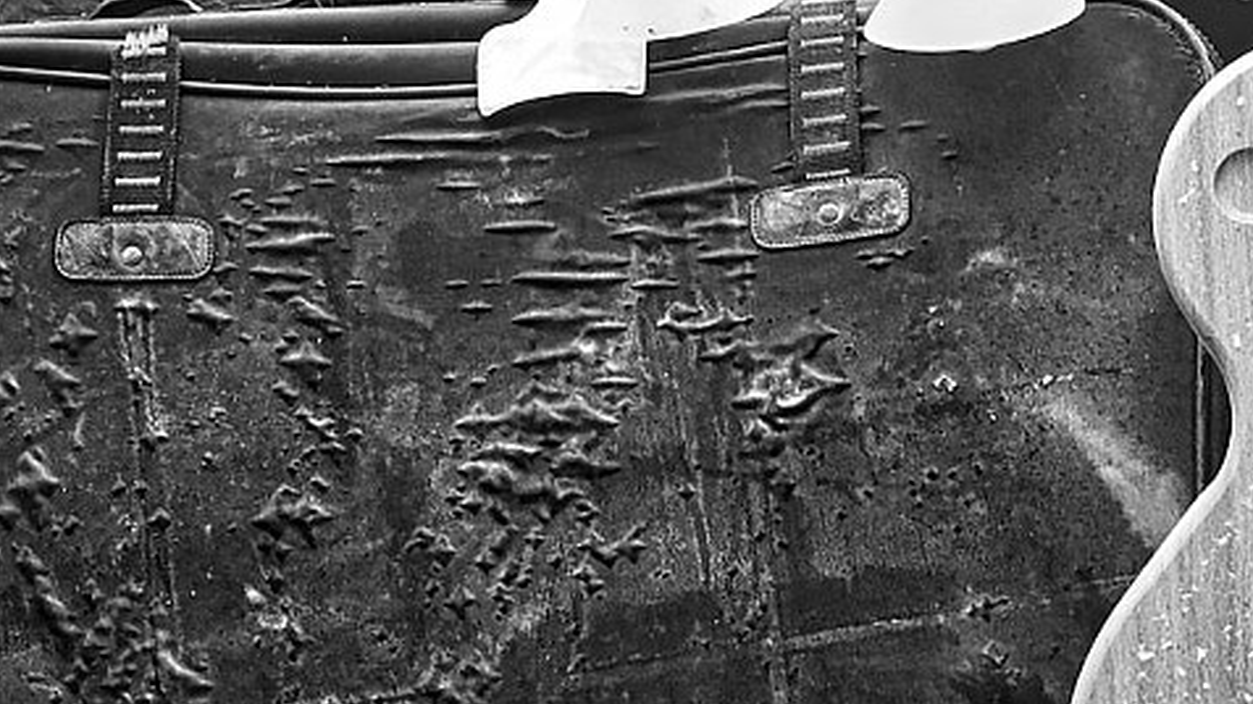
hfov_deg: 8.7
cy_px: -177
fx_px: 8171
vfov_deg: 4.9
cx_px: 1332
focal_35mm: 246
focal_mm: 70
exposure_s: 1/100
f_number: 6.3
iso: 200
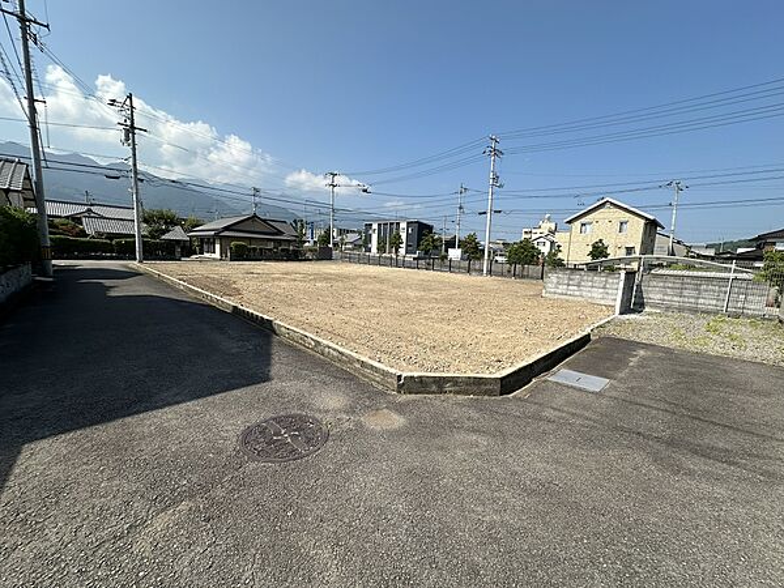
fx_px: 317
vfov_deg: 85.7
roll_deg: -0.7
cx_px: 392
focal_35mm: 14
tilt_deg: -5.0
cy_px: 294
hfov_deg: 102.1
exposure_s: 1/2132
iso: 50
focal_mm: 2.22
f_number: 2.2
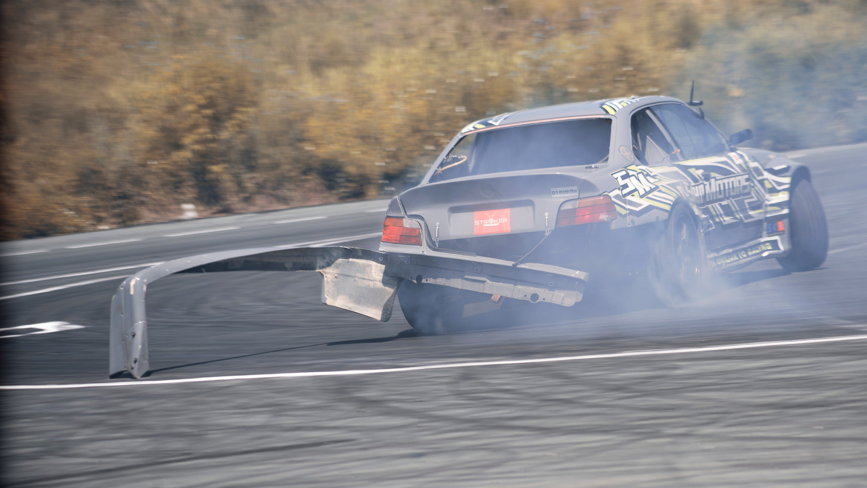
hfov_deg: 7.9
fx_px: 6295
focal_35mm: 274
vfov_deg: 4.4
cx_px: 523
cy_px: 249
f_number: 8
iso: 100
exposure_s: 1/125
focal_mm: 200
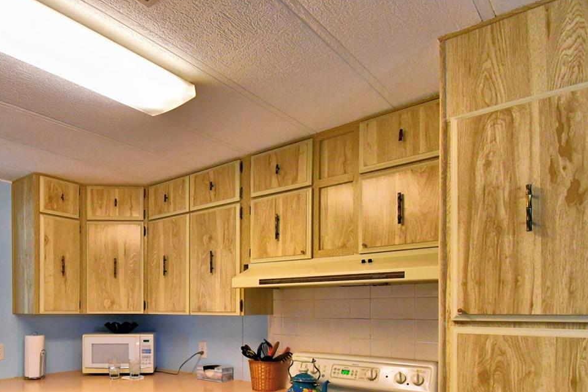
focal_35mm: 25
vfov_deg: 48.5
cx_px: 202
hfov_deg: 69.7
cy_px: 311
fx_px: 408
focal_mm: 10
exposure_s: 1/60
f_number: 8
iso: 2000
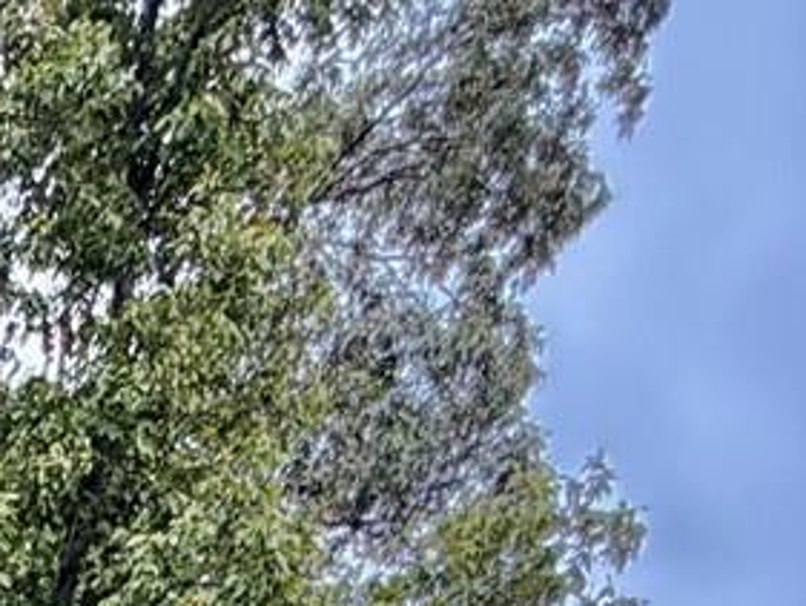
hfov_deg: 15.3
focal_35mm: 102
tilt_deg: -1.3
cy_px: 2160
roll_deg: -0.9
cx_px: -838
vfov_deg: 9.1
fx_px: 2376
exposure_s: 1/158
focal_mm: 2.22
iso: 64
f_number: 2.2
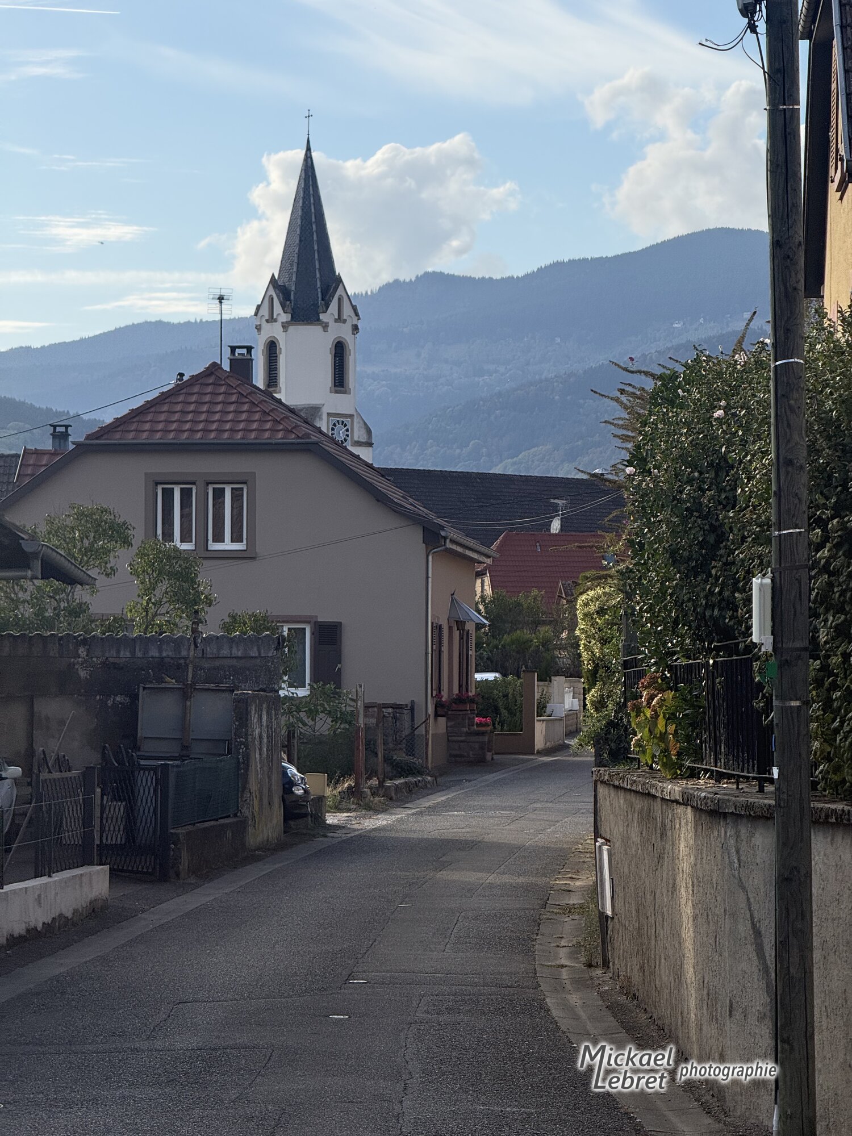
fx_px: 3938
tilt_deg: +3.0
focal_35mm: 120
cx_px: 426
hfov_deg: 12.3
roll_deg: -0.7
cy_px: 568
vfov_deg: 16.4
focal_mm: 15.66
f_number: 2.8
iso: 64
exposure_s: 1/1368
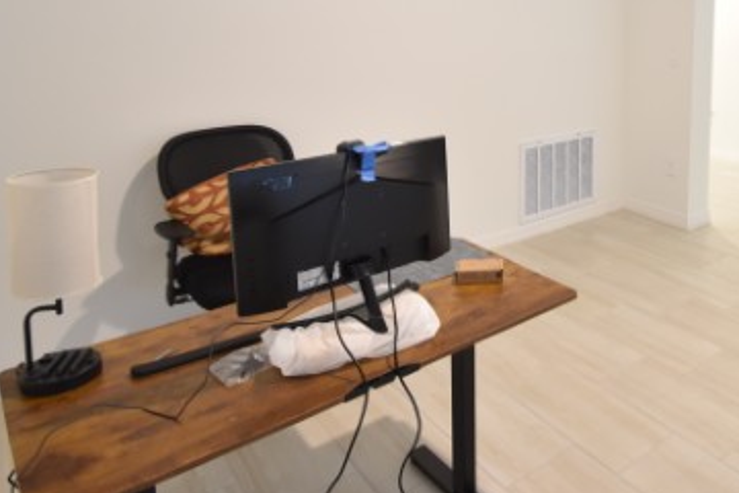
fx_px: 616
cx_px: 599
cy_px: 78
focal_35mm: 30
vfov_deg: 41.2
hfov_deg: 57.0
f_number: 3.5
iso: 800
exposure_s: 1/20
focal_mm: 10
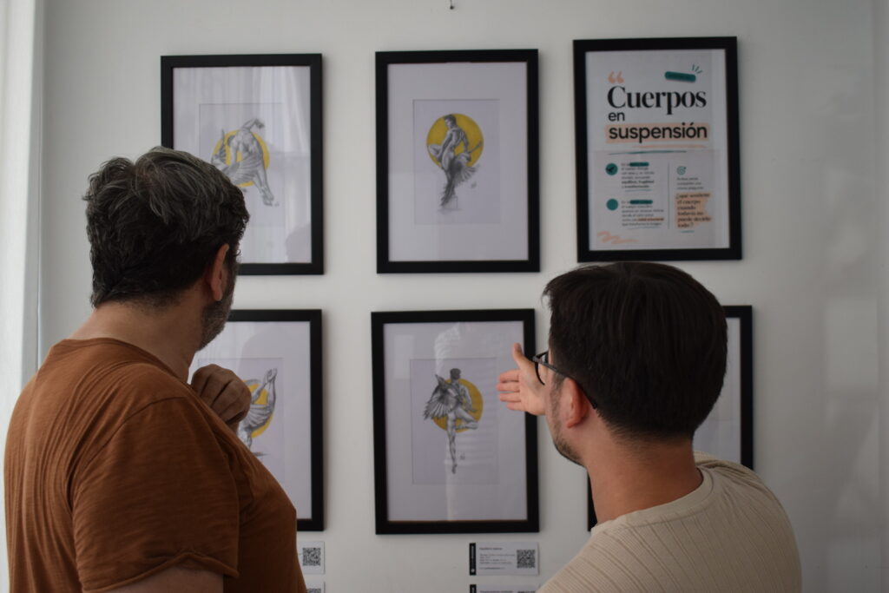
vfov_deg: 31.9
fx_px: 1037
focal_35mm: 42
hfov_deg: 46.4
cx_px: 444
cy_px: 296
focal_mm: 28
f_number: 4.2
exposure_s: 1/60
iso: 500
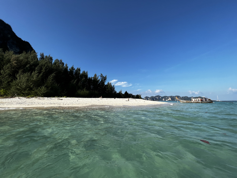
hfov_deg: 106.2
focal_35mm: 13
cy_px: 89
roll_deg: -0.9
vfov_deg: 89.9
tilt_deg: +5.1
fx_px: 89
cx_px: 118
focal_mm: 1.57
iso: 32
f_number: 1.8
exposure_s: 1/1845
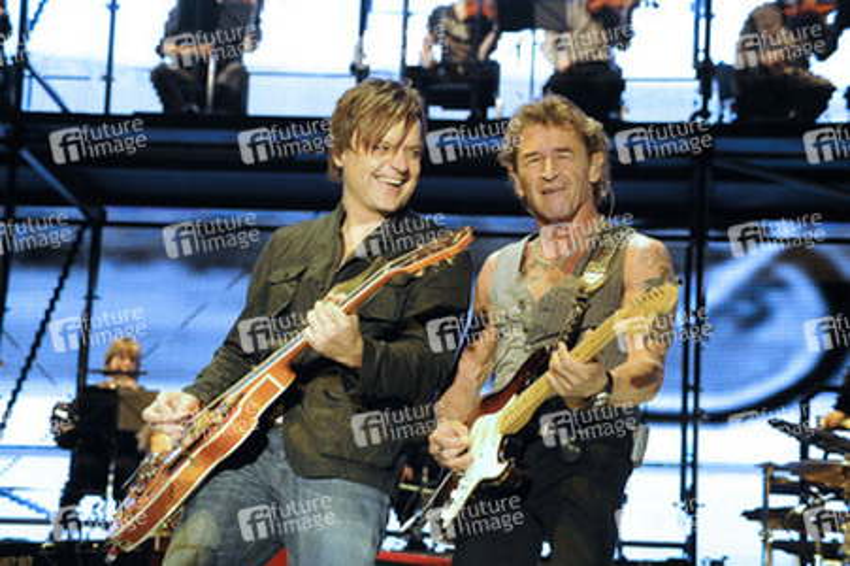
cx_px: 425
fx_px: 2241
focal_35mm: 95
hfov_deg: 21.5
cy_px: 283
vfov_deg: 14.4
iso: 2500
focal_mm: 95
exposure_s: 1/200
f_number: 5.6
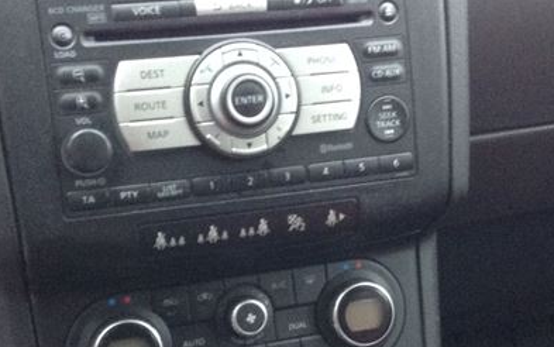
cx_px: 288
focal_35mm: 71
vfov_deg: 18.3
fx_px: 1072
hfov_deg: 29.0
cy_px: 217
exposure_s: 1/24
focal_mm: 3.3
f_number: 2.4
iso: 250
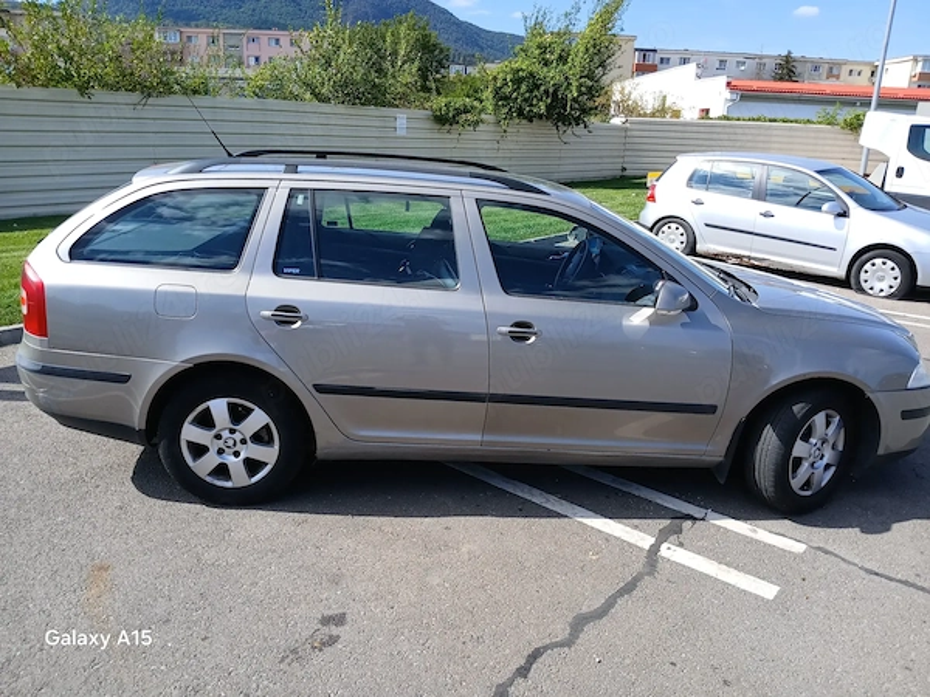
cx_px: 465
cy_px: 348
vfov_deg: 53.1
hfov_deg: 67.3
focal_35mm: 26
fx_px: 699
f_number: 1.8
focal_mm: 3.98
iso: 20
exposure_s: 1/395
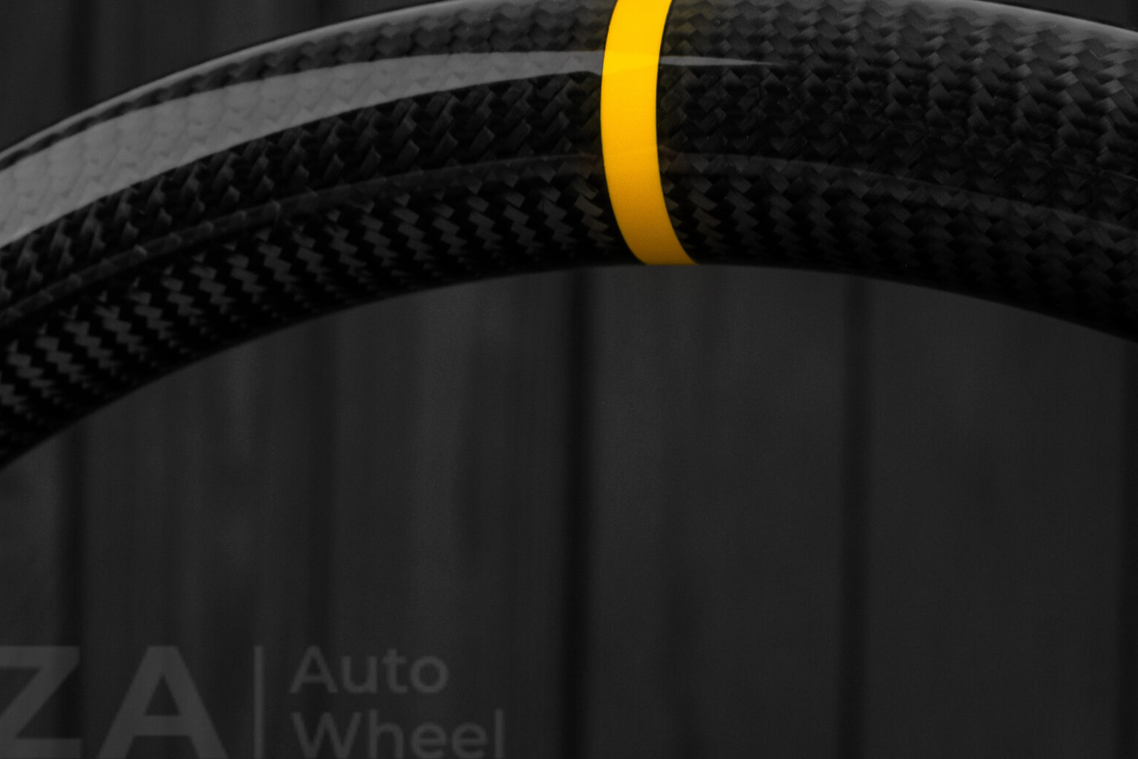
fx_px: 2744
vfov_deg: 15.7
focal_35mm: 87
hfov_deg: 23.4
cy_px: 286
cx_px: 656
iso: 500
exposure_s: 1/125
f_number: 6.3
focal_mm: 35
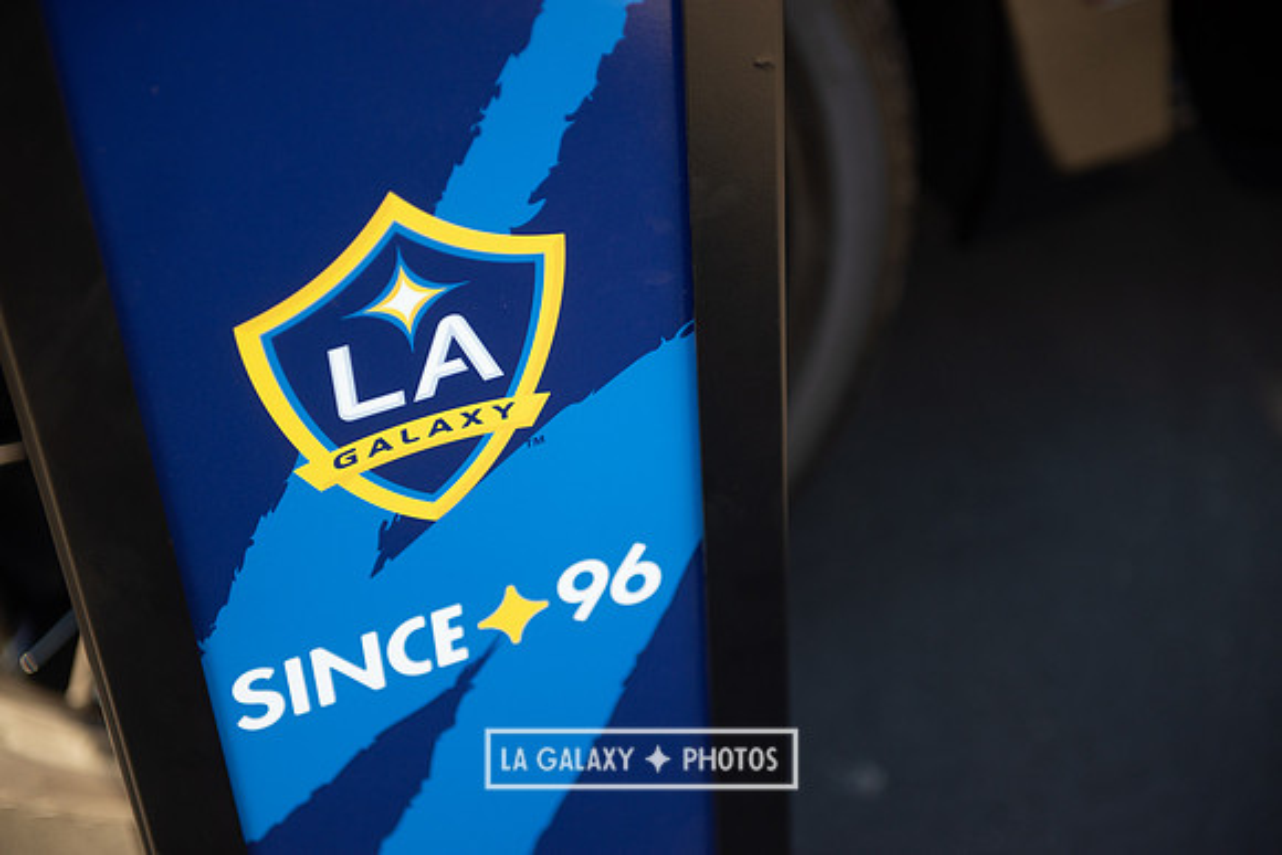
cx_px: 641
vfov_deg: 19.5
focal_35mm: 70
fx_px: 2493
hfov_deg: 28.8
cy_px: 428
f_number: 2.8
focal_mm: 70
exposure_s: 1/640
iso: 640
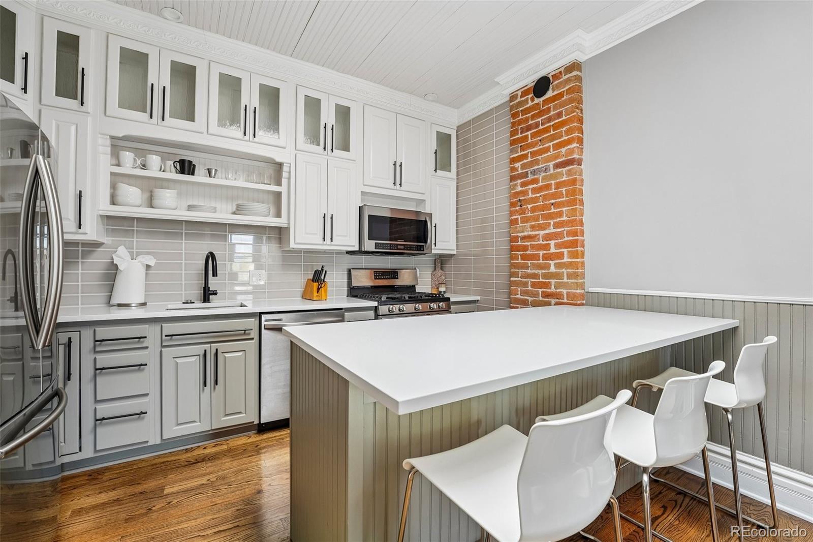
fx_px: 316
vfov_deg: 81.2
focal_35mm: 14
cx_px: 406
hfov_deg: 104.3
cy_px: 271
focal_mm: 14
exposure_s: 1/20
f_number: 8
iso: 400
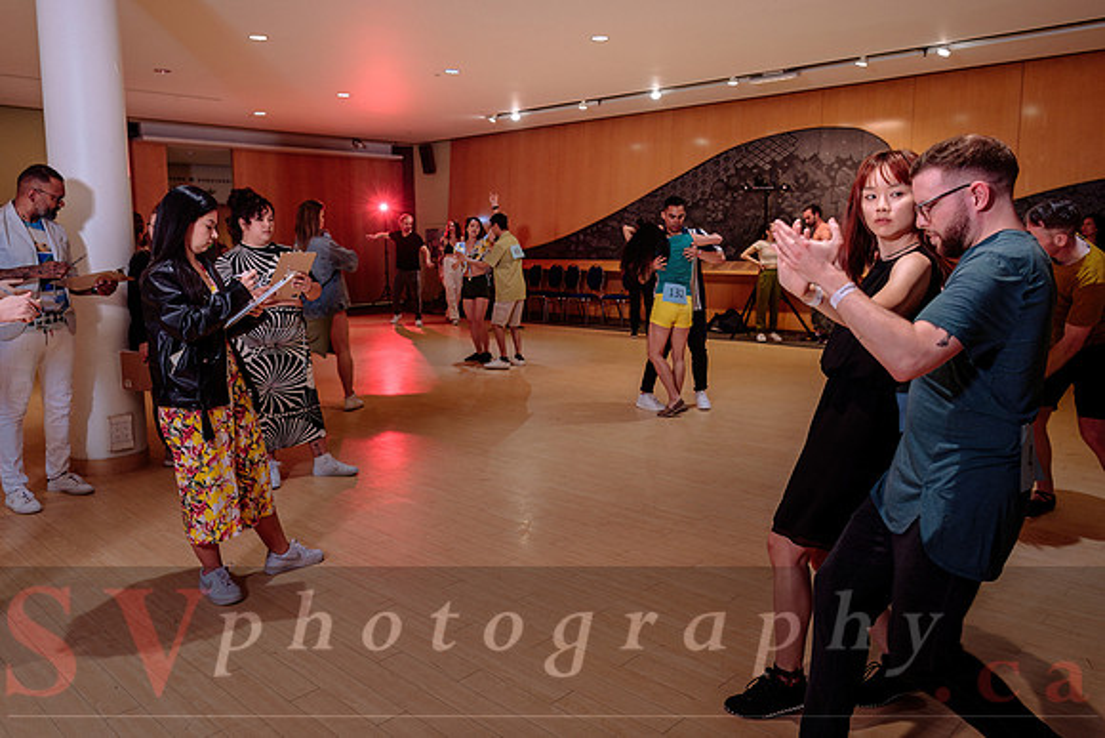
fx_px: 836
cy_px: 319
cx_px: 581
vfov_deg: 47.5
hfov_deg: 66.9
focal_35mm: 27
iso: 400
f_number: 3.2
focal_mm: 24
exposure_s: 1/100
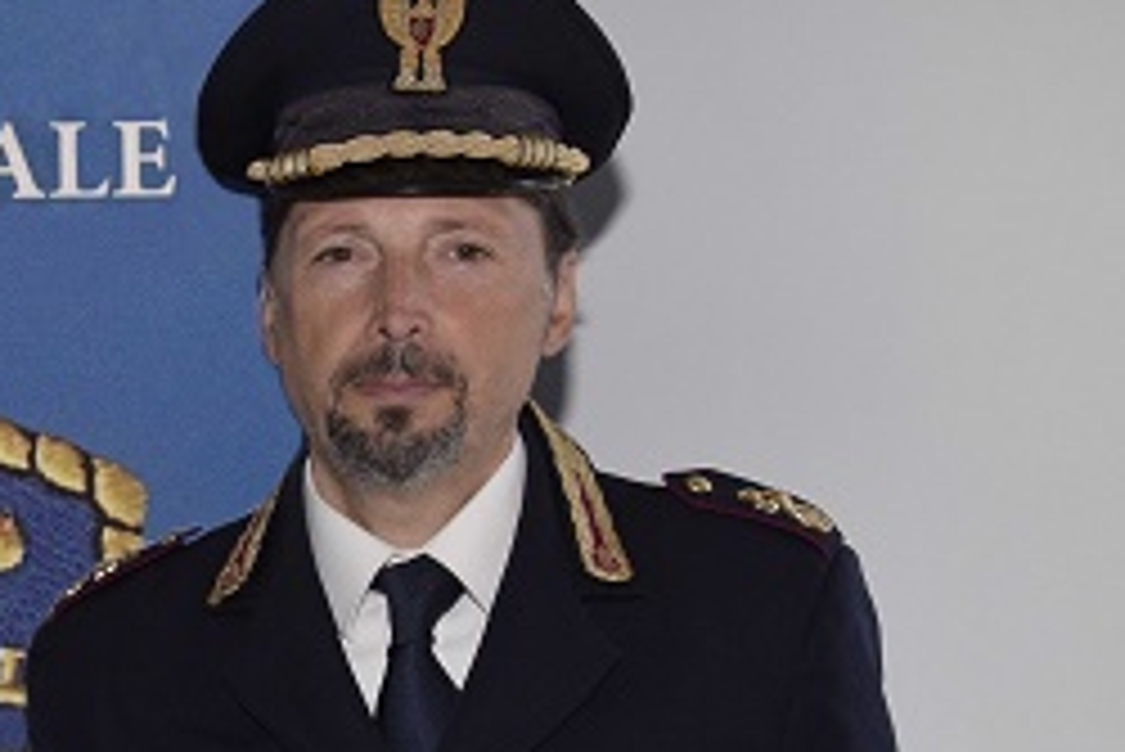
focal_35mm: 89
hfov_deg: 22.0
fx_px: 2783
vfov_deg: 15.2
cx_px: -9
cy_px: 664
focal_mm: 28
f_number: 10
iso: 800
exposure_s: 1/125
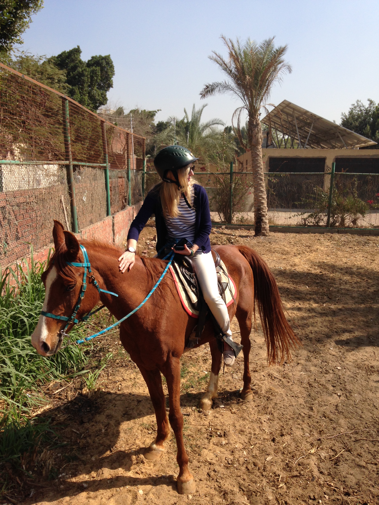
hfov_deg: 42.9
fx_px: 482
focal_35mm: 33
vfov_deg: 55.4
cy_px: 252
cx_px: 190
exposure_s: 1/1391
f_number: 2.4
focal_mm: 4.12
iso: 50
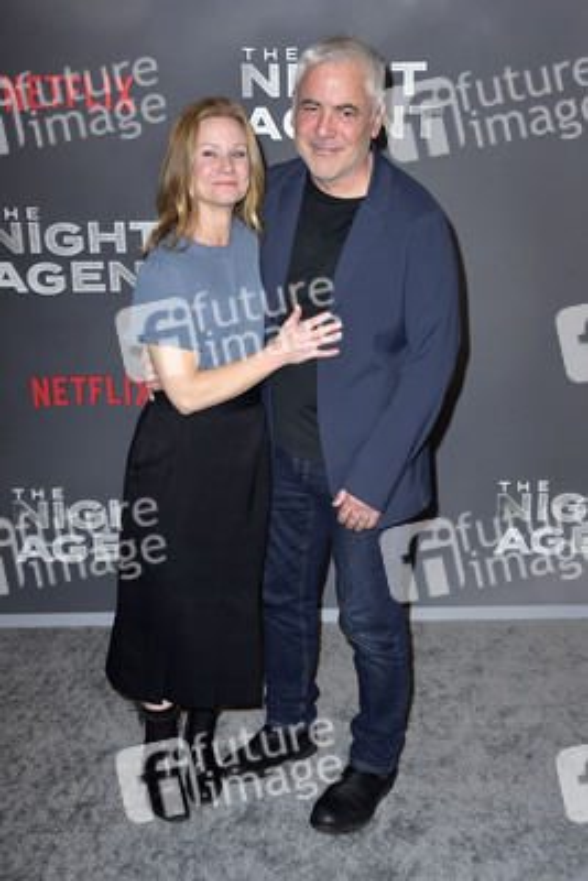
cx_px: 294
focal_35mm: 40
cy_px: 440
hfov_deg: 33.4
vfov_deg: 48.4
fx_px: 979
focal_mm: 40
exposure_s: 1/250
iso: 400
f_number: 6.3
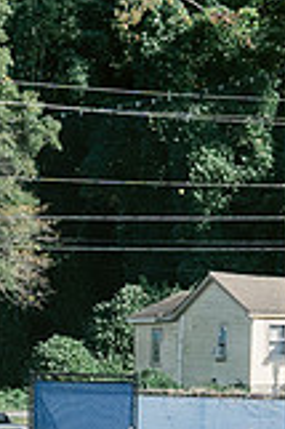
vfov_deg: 4.0
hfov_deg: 2.7
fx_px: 6069
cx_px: 174
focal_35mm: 510
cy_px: 521
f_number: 5.6
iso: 640
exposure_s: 1/1000
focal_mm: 70
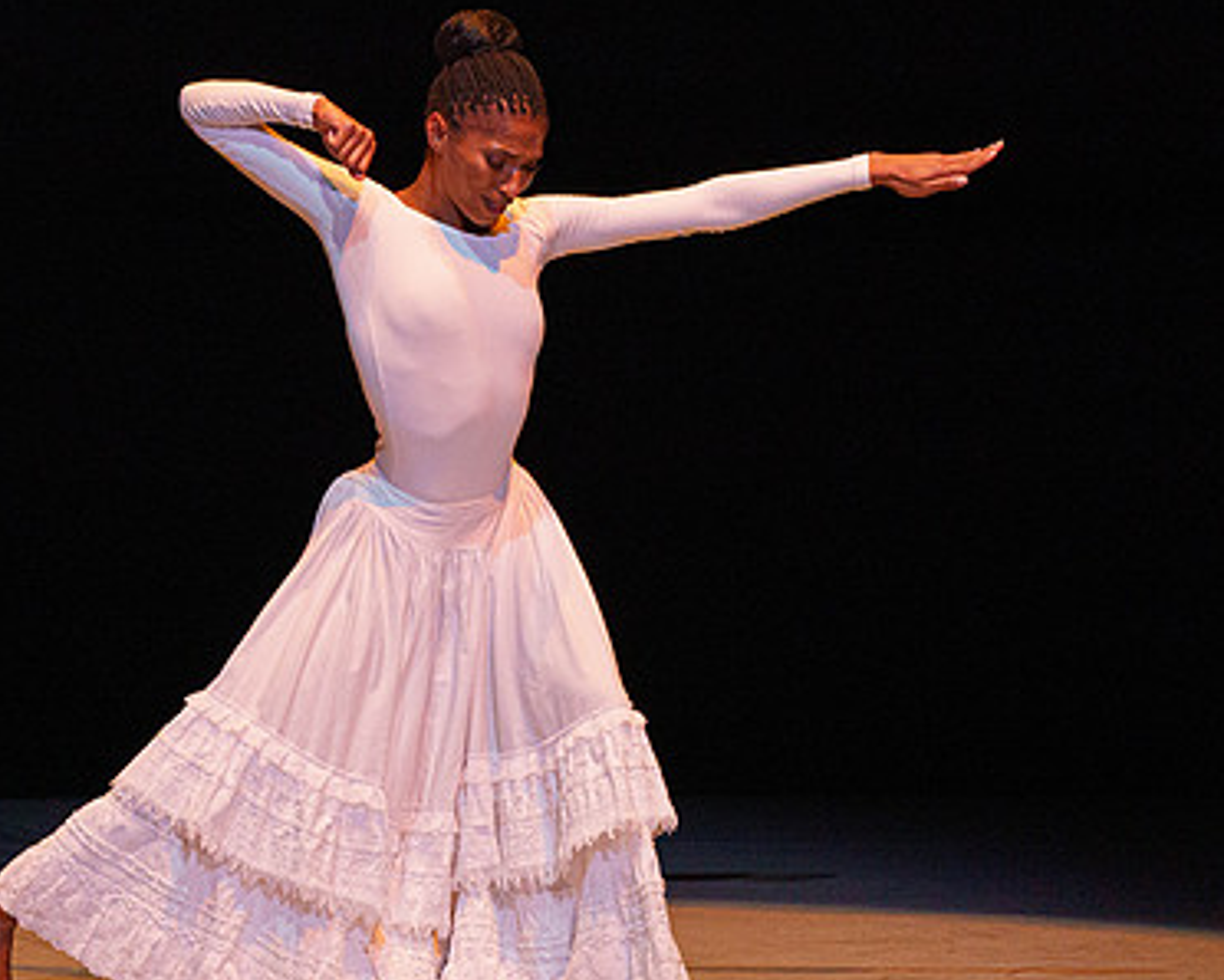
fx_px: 25408
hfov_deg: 2.8
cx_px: 561
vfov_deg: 2.2
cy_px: 323
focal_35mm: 701
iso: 5000
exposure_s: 1/400
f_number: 6.3
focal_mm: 400
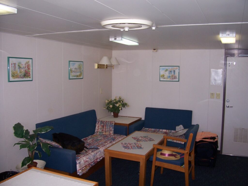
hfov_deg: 54.0
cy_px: 93
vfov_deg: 41.8
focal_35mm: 34
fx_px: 244
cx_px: 124
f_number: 2.7
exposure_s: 1/60
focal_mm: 5.6
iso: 80
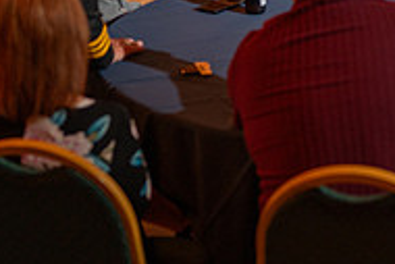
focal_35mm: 122
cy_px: -83
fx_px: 1340
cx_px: 291
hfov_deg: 16.7
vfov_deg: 11.0
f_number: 2.5
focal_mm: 40
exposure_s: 1/200
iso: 500
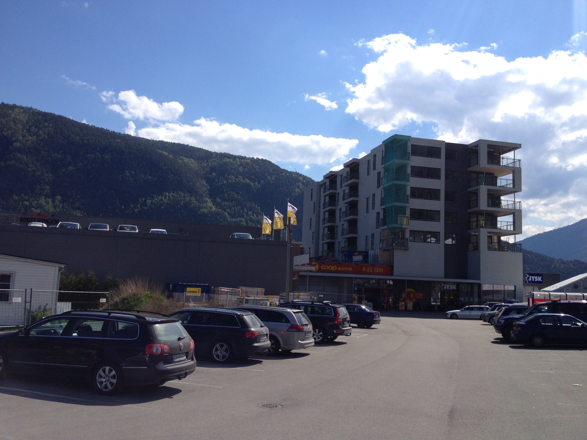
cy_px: 220
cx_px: 294
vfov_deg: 40.7
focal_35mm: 35
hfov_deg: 52.6
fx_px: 594
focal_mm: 4.28
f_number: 2.4
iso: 50
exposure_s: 1/2632
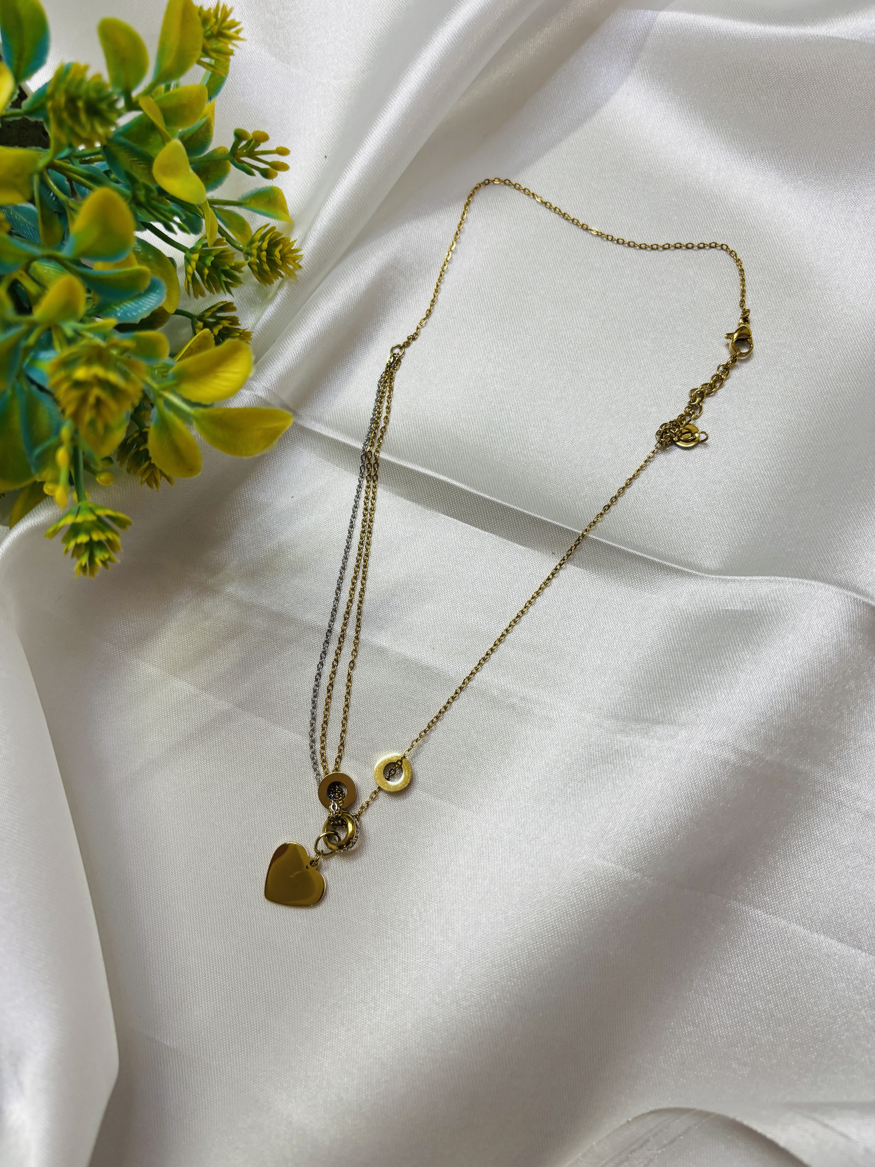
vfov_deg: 67.3
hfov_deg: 53.1
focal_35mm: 26
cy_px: 584
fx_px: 876
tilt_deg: -73.8
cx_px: 438
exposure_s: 1/50
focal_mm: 5.96
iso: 100
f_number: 1.6
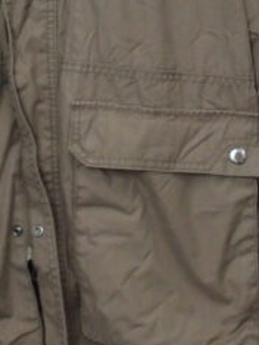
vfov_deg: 19.8
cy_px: -91
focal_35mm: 92
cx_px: 18
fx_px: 919
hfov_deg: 15.8
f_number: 3
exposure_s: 1/60
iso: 478
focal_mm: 4.9
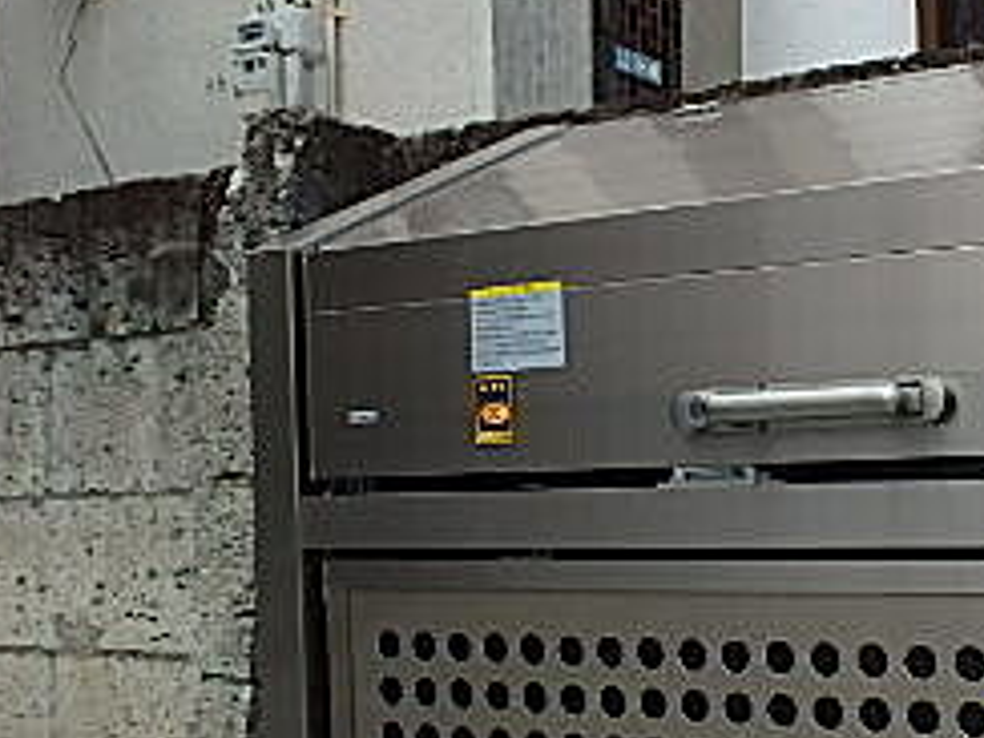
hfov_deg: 32.9
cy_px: 524
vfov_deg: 26.3
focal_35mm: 55
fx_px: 1563
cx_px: 915
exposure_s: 1/800
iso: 125
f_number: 3.5
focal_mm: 3.7
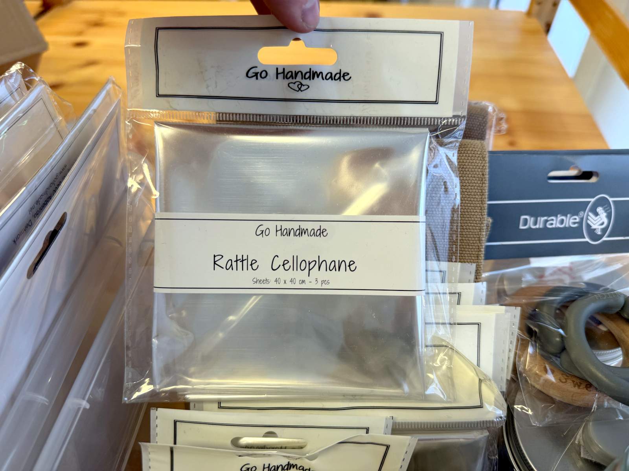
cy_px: 236
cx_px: 314
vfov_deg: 56.8
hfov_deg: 71.6
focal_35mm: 24
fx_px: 436
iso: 64
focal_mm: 6.76
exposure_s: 1/100
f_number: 1.78
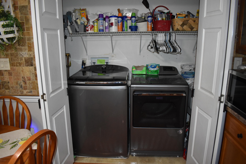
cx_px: 123
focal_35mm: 27
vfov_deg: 47.9
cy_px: 82
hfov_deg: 67.4
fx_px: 184
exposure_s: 1/200
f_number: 3.5
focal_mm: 18
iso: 1600
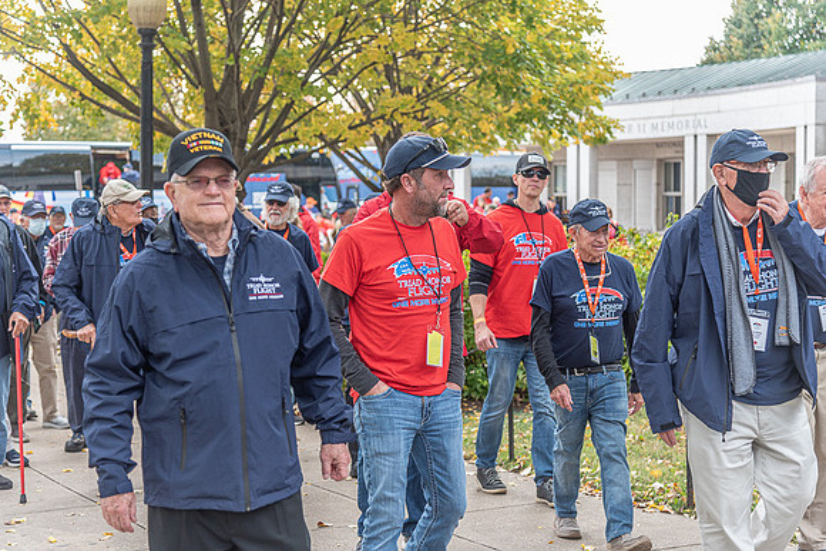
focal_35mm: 62
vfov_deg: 21.9
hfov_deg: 32.4
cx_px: 413
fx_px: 1423
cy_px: 276
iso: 500
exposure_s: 1/250
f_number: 4
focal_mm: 62
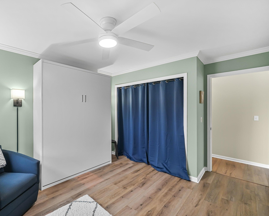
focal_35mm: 16
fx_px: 127
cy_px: 109
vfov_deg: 80.4
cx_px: 107
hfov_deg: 91.8
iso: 2000
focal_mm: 14
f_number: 4
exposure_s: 1/20
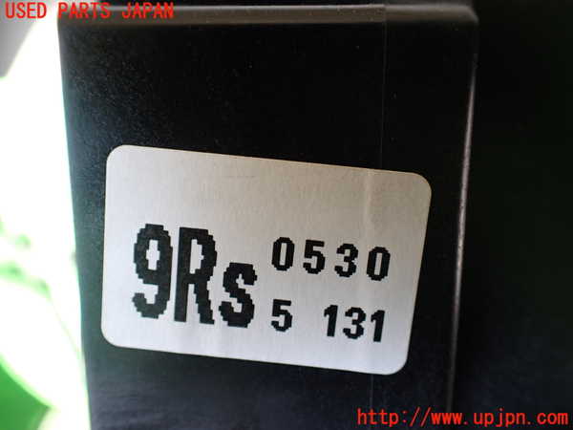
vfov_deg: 46.8
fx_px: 497
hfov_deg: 60.0
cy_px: 215
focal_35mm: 30
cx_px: 286
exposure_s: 1/125
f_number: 2.3
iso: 320
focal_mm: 5.4
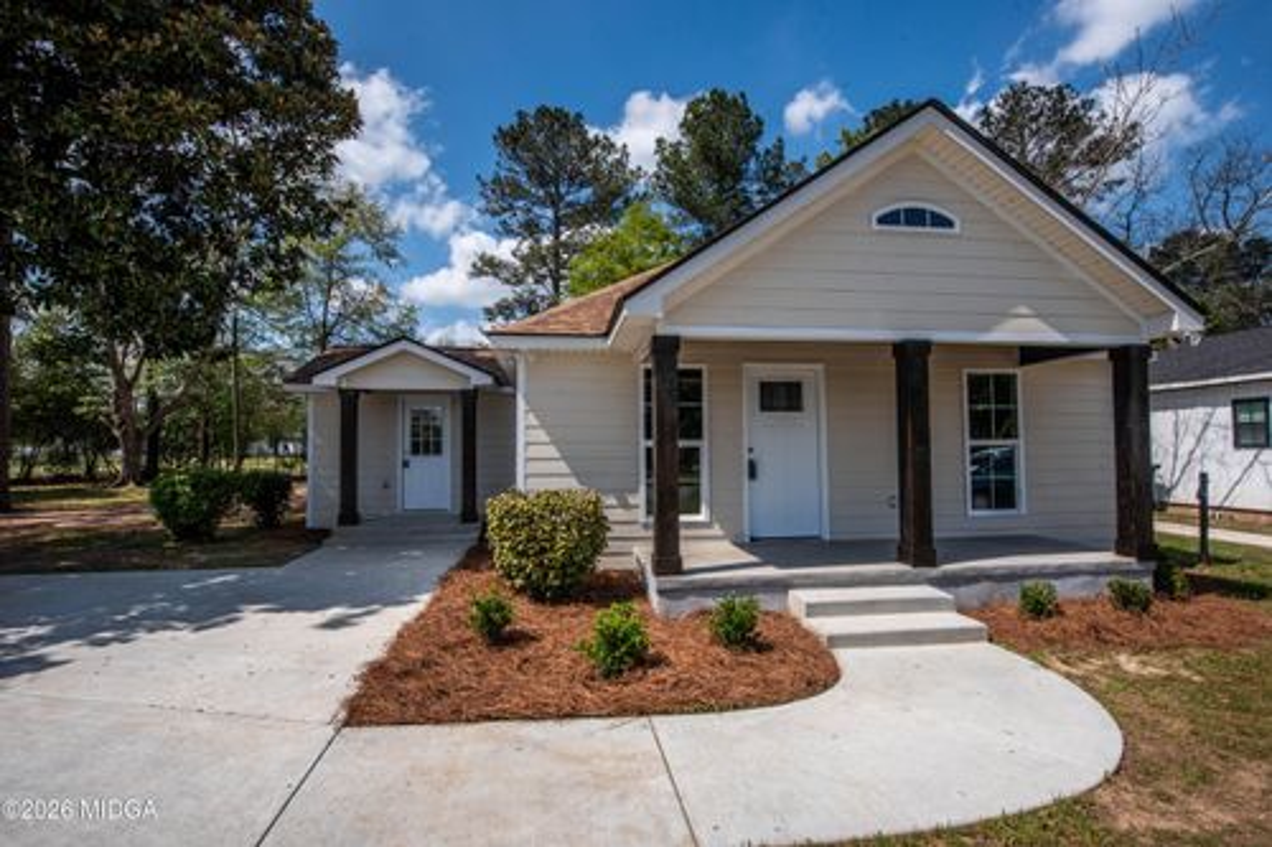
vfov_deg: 73.7
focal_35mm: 16
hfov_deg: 96.8
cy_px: 424
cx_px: 636
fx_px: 565
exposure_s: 1/800
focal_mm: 16
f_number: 14
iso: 500
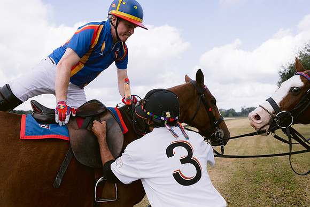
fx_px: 301
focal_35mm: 35
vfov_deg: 37.9
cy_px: 104
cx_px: 155
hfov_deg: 54.4
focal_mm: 35
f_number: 2.8
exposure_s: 1/2500
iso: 200
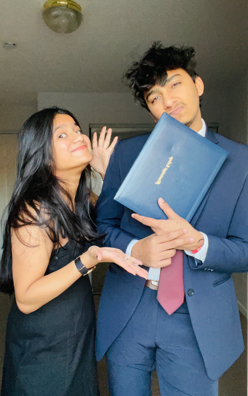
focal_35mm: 32
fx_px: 346
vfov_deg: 59.7
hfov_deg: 39.4
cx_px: 126
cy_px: 198
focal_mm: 2.71
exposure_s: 1/60
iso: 320
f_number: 2.2
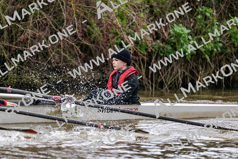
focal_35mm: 400
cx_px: 119
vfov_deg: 3.4
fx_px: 2645
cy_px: 80
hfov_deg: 5.2
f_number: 4.5
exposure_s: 1/1600
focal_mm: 400
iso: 4000
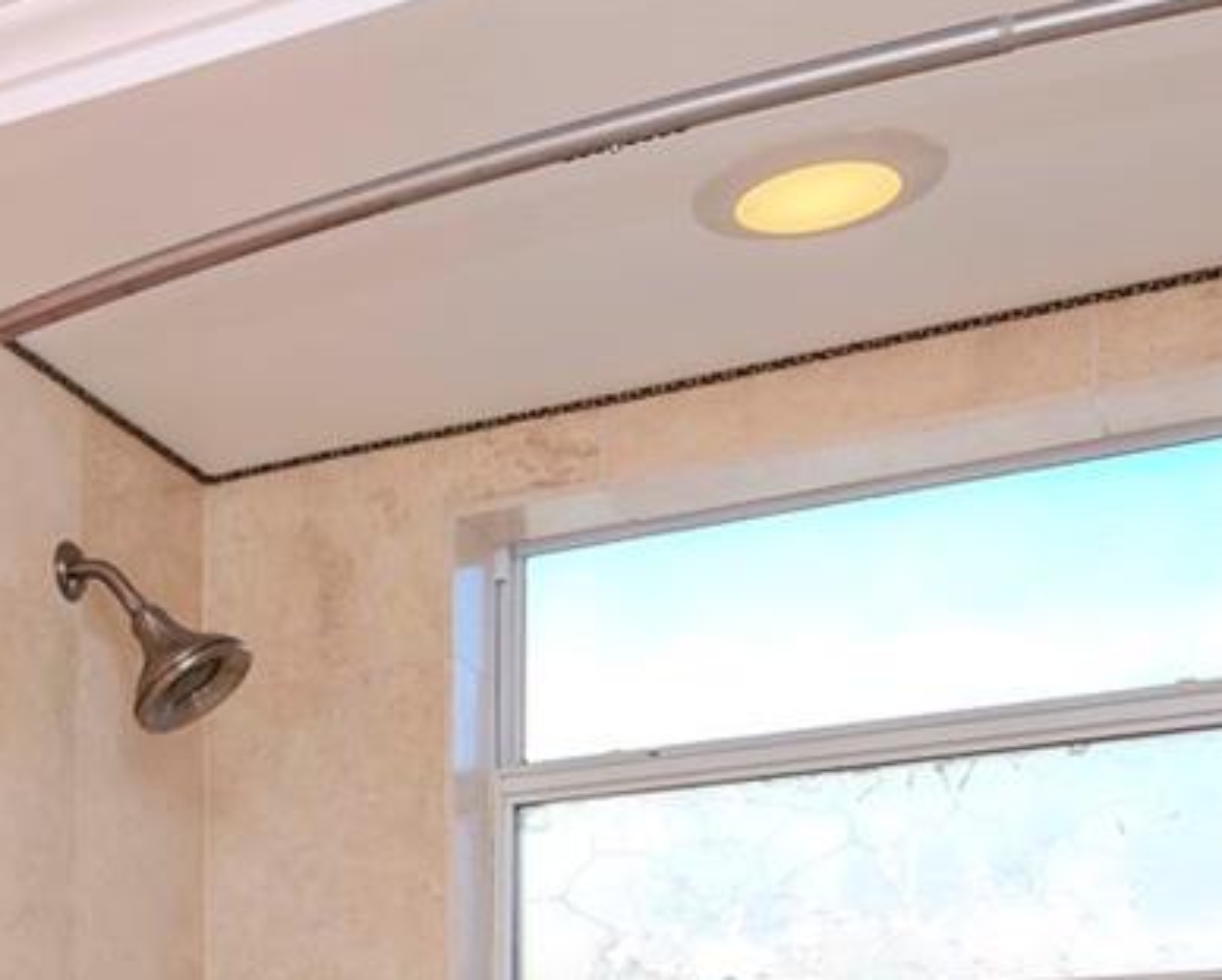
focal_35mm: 58
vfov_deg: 23.1
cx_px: -161
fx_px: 2099
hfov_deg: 29.0
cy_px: 1305
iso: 500
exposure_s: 1/160
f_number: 8
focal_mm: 10
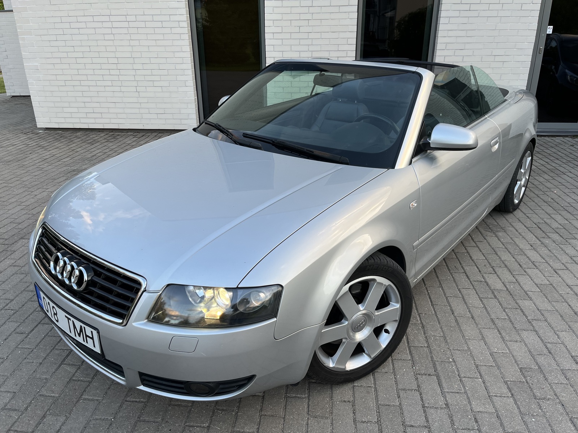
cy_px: 216
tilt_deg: -22.5
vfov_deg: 53.1
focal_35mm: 26
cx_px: 289
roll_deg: +0.7
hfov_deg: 67.3
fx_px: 434
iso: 40
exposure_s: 1/122
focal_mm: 5.1
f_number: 1.6
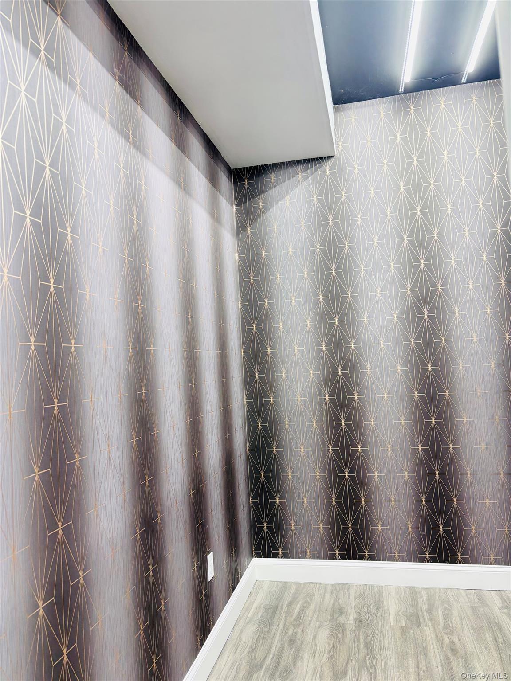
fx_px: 512
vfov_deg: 67.3
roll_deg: +2.6
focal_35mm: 26
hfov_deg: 53.1
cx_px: 256
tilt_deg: +2.1
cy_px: 340
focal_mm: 5.96
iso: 125
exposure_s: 1/120
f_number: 1.6
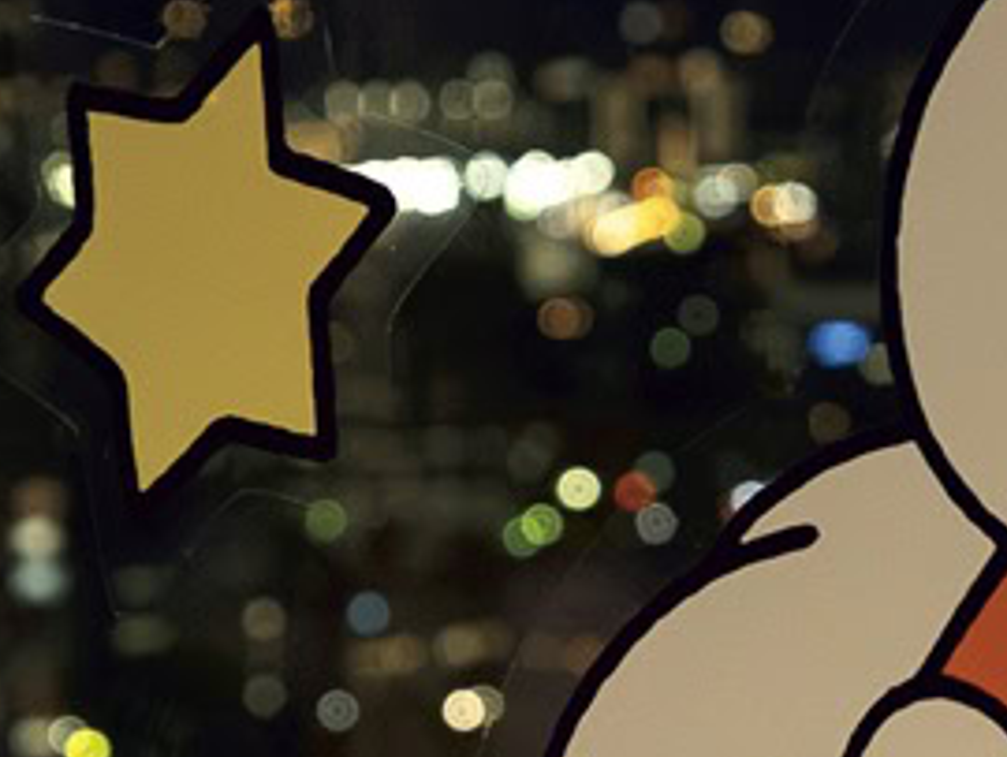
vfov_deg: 6.6
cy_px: 131
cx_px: 545
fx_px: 6522
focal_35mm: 224
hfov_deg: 8.8
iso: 6400
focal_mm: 35
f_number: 3.5
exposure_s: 1/60
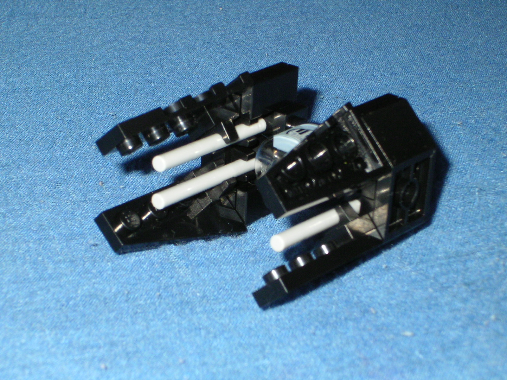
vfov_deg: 14.0
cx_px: 254
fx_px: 1553
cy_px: 190
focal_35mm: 106
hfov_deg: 18.5
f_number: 8.4
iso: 100
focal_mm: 16.5
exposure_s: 1/88.6
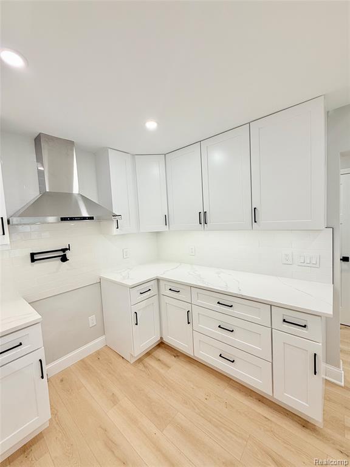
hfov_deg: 85.7
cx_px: 175
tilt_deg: -2.7
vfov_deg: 102.1
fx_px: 189
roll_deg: +3.1
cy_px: 234
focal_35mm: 14
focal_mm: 2.22
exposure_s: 1/120
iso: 50
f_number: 2.2
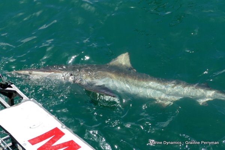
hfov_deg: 33.9
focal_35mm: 59
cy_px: 75
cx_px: 112
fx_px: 369
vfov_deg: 23.0
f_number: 3.5
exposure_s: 1/1600
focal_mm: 21.41
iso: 125
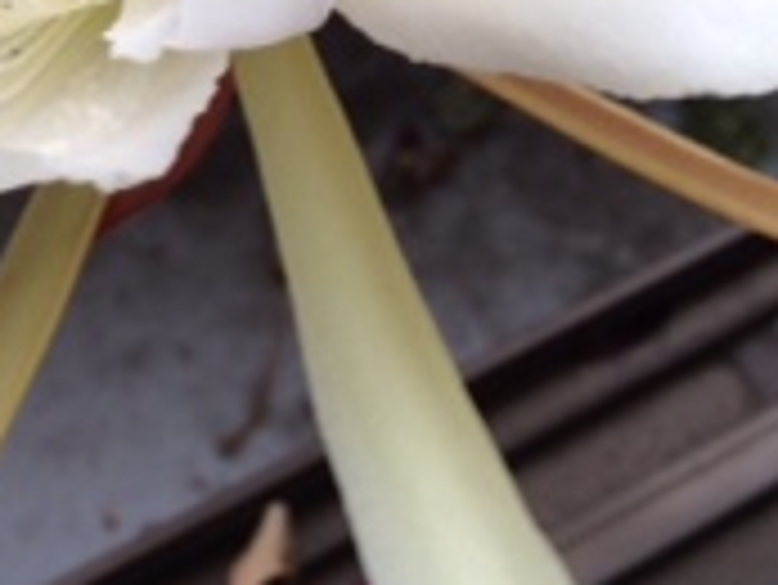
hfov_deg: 17.1
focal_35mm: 111
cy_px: -302
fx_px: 2496
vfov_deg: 12.7
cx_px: -94
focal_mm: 4.12
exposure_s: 1/40
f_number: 2.2
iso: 40
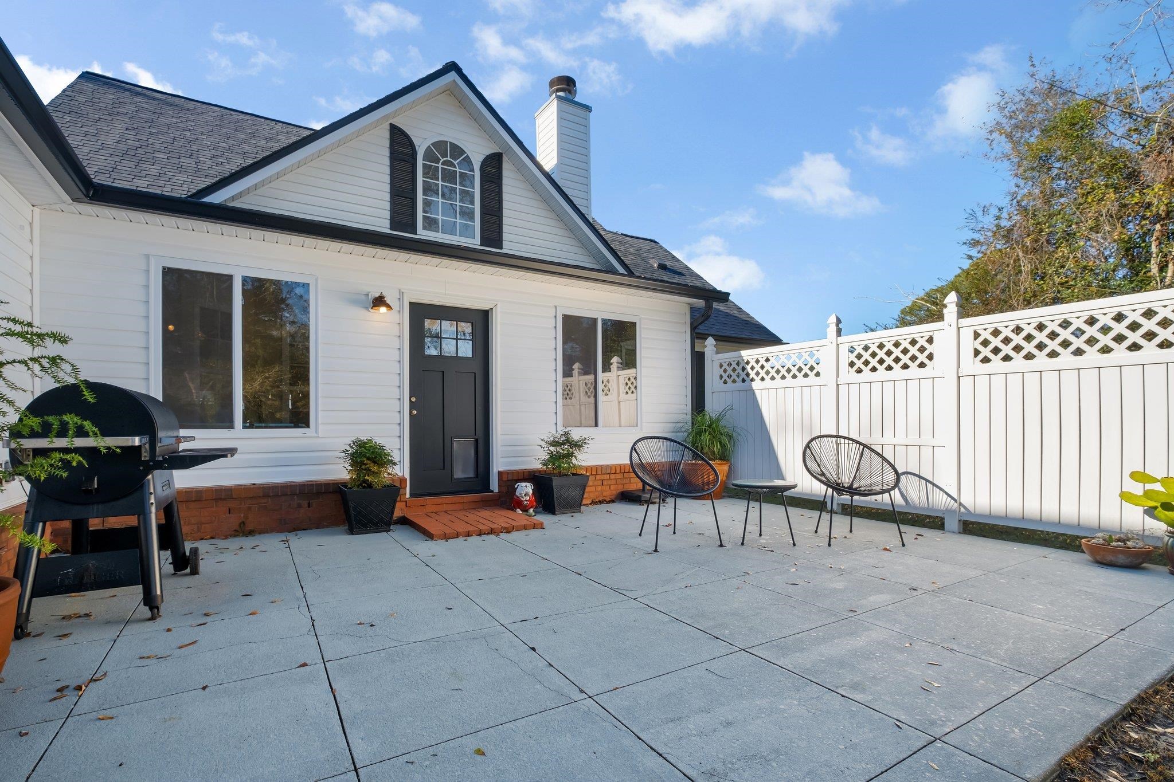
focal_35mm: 15
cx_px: 587
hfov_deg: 100.4
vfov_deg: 77.3
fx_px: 489
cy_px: 391
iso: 400
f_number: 8
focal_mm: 10
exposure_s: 1/680
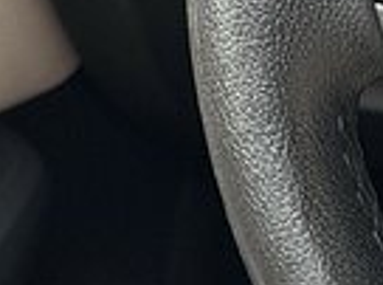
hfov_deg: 10.0
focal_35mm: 194
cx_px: 541
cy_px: -73
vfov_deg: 7.5
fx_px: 2139
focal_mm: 6.76
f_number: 1.78
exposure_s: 1/60
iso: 160
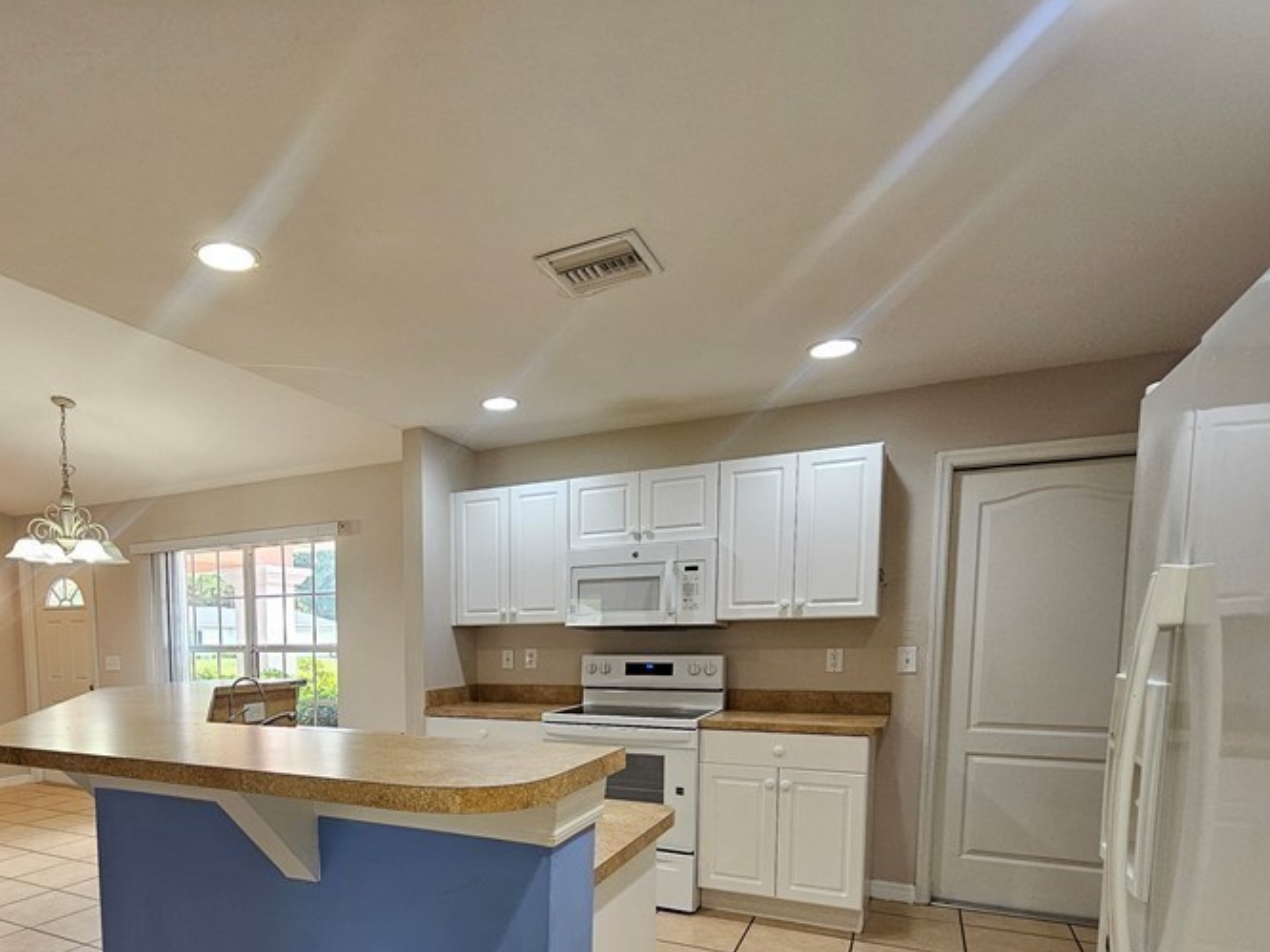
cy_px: 706
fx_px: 734
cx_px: 442
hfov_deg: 79.5
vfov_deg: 62.4
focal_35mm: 20
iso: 200
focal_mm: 2.2
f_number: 2.2
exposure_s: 1/60
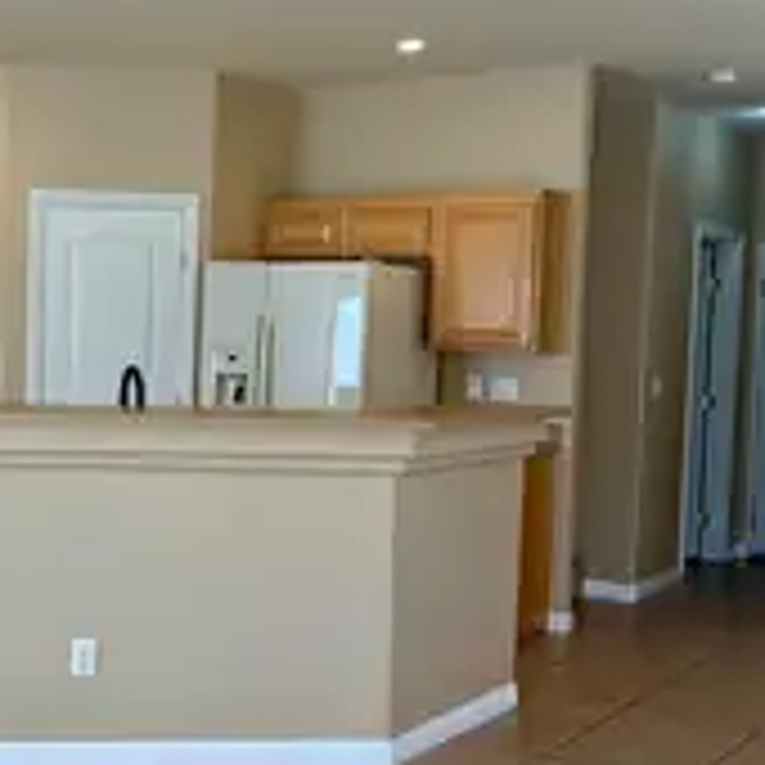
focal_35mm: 54
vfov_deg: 31.6
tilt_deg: -3.2
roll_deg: -1.7
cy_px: 378
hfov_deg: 30.3
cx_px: 86
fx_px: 1350
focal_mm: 5.96
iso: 80
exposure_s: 1/144
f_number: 1.6
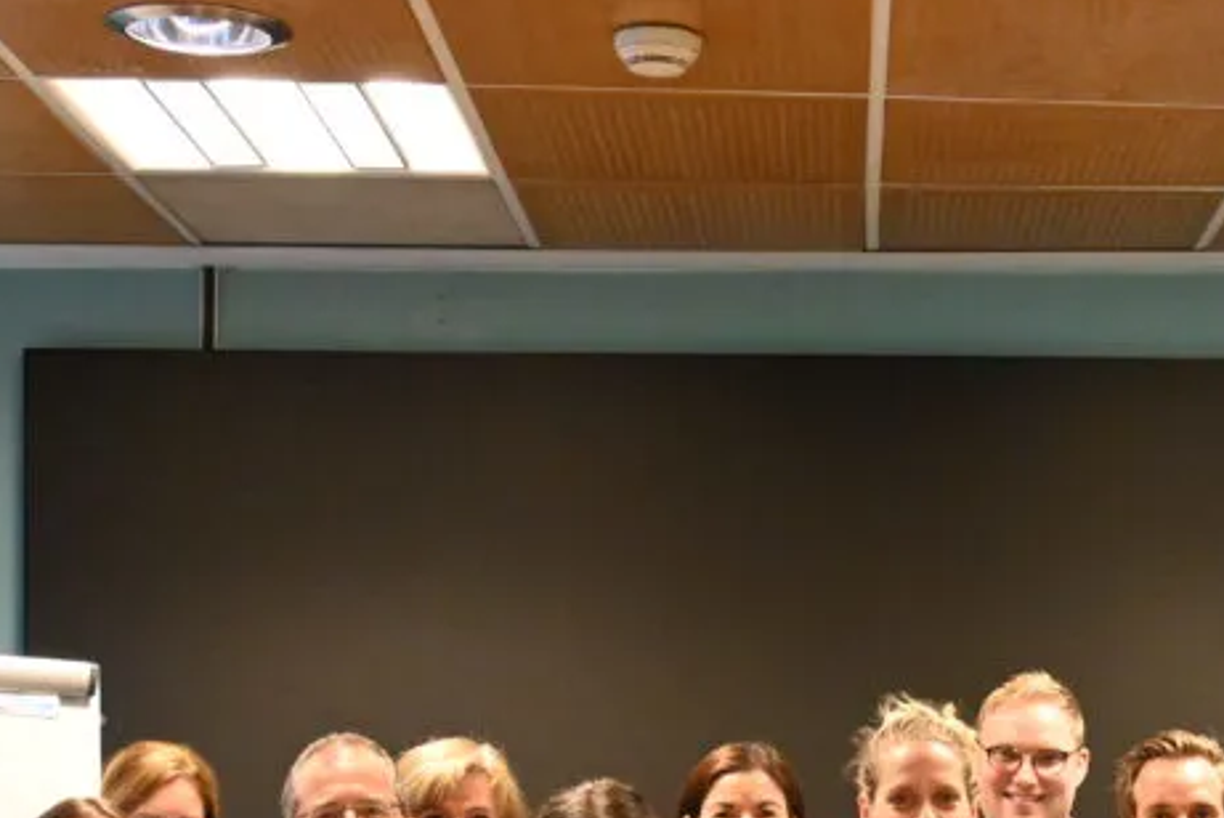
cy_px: 841
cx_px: 1081
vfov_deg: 14.7
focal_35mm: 92
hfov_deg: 21.8
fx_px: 3115
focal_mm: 27.5
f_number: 5.6
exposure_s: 1/125
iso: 5000
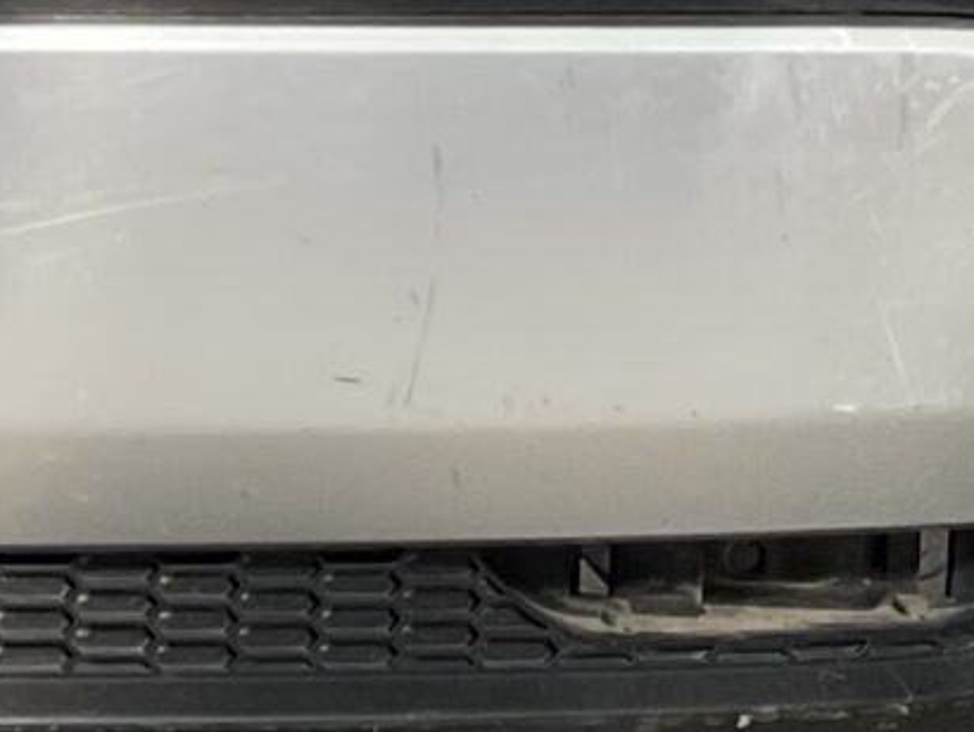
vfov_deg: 7.9
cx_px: -1318
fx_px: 5096
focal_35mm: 181
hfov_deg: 9.7
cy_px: -570
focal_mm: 3
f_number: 1.8
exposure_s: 1/504
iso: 16
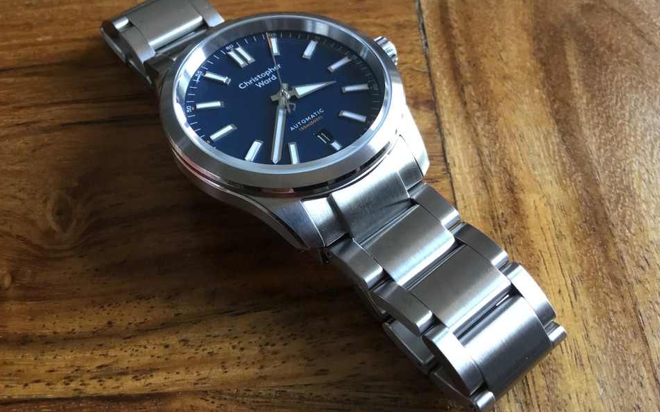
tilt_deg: -52.2
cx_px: 332
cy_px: 176
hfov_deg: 52.8
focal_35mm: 37
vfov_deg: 34.4
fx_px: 665
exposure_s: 1/33
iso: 160
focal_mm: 3.3
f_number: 2.4
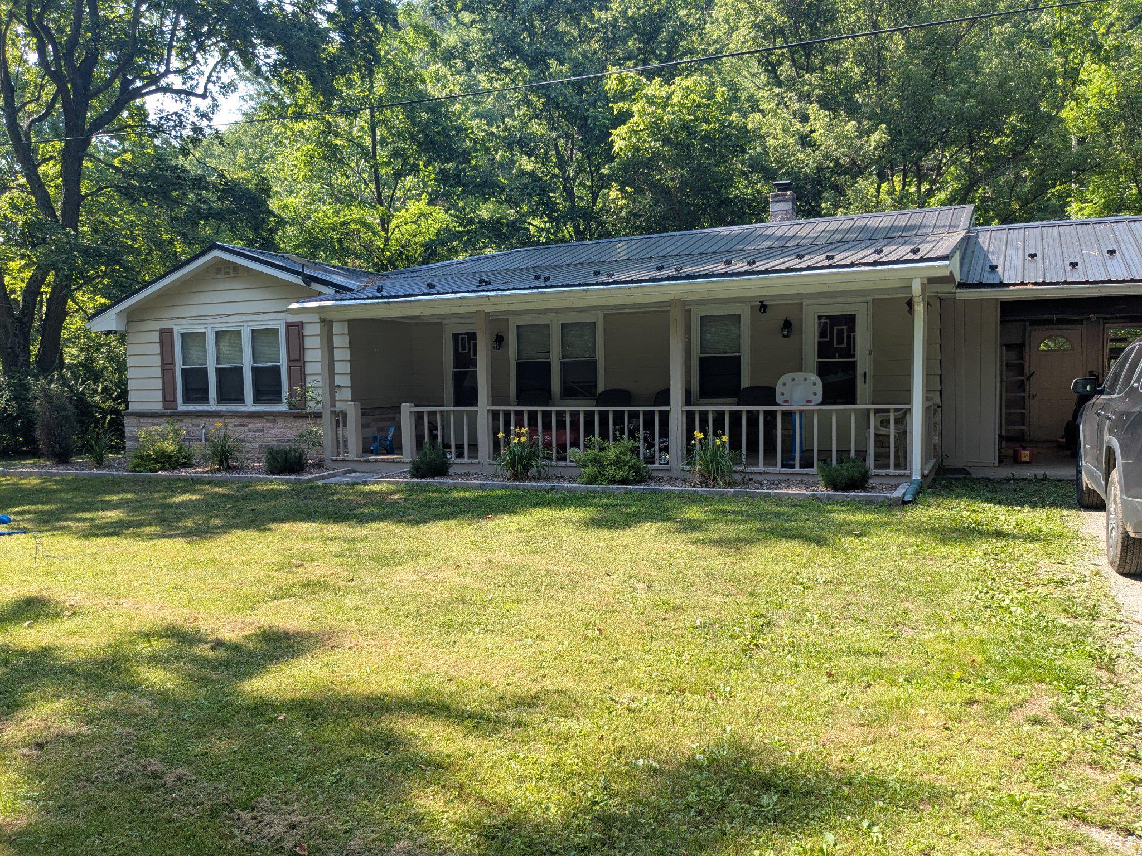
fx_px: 891
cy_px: 428
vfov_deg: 51.4
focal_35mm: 27
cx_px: 571
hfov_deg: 65.3
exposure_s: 1/487
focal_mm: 4.38
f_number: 1.73
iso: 48
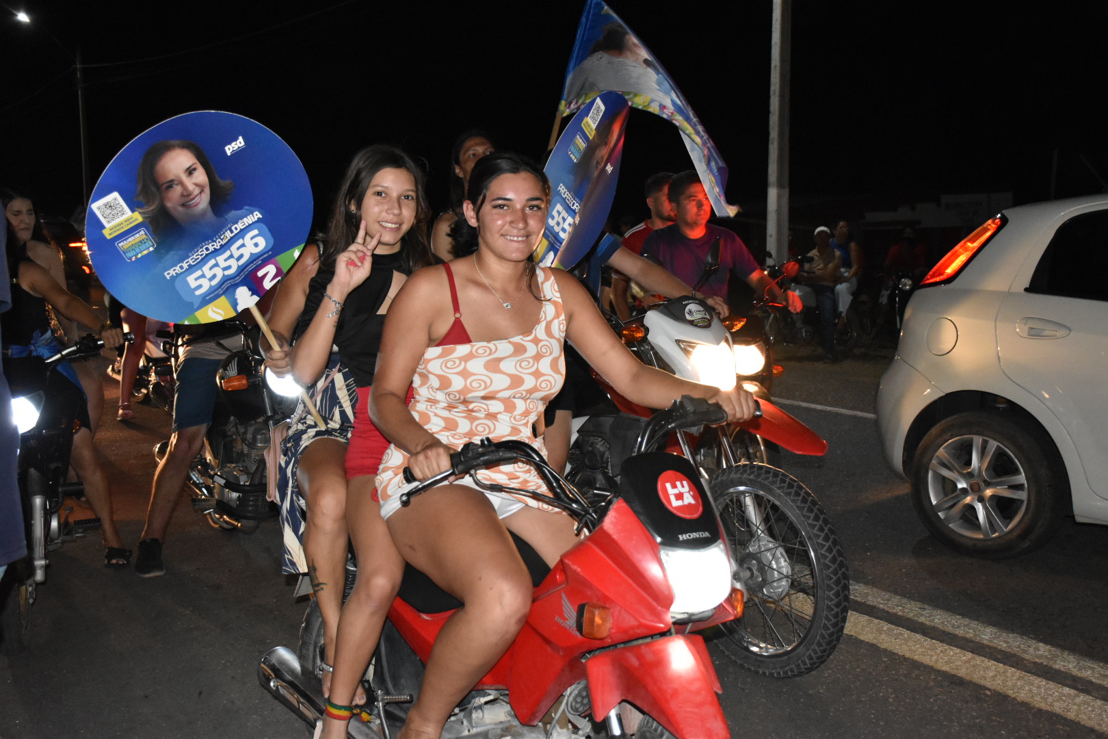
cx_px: 554
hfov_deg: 53.1
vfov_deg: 36.9
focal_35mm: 36
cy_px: 370
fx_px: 1108
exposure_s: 1/100
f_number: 3.8
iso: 3200
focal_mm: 24
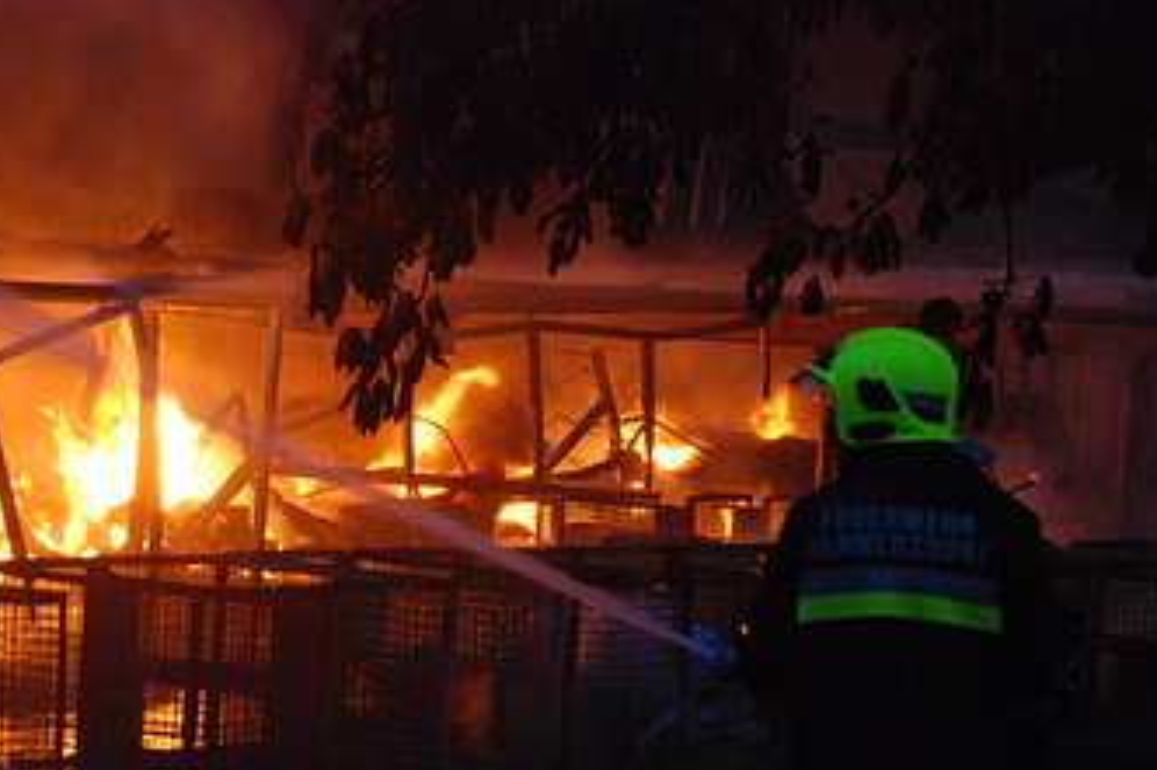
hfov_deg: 11.9
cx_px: 357
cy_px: 549
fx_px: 5525
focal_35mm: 172
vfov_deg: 8.0
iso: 1250
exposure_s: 1/30
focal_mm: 80
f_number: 5.3
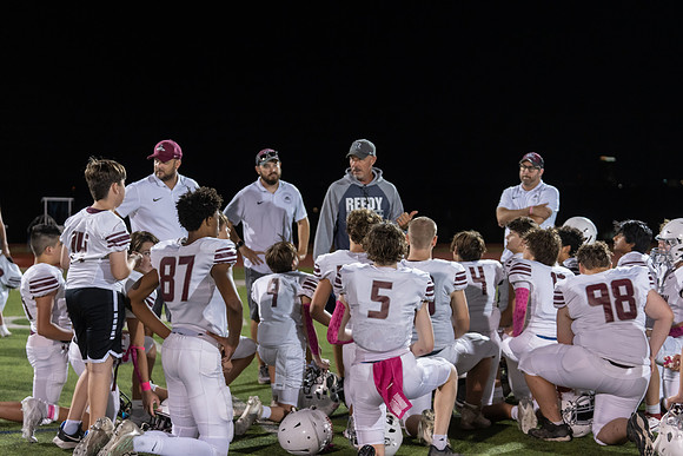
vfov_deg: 19.5
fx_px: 1328
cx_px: 342
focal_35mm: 70
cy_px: 228
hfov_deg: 28.8
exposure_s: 1/320
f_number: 2.8
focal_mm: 70
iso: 2000
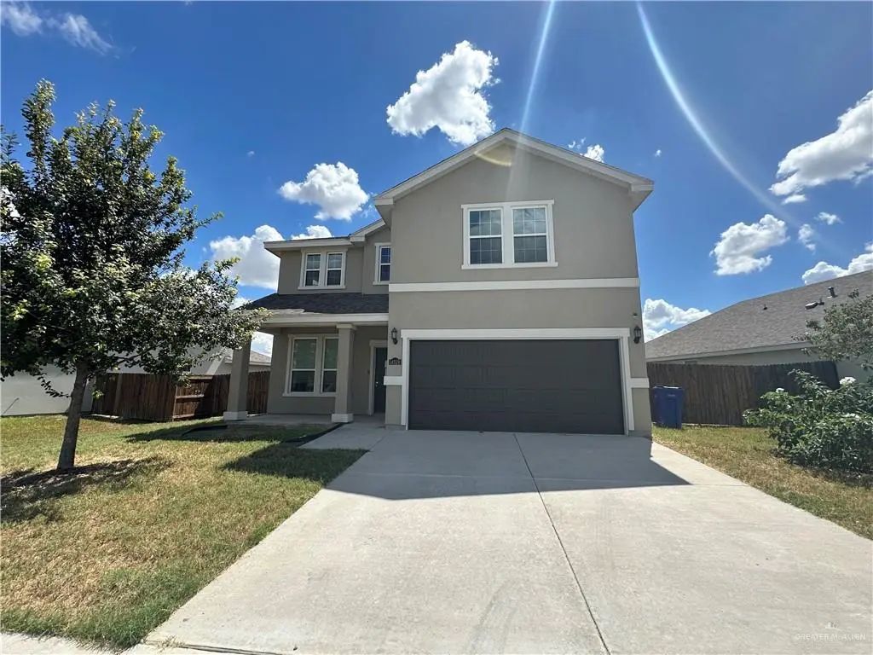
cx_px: 436
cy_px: 328
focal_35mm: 14
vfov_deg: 85.7
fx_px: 353
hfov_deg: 102.1
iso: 40
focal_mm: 2.22
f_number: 2.2
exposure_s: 1/1742
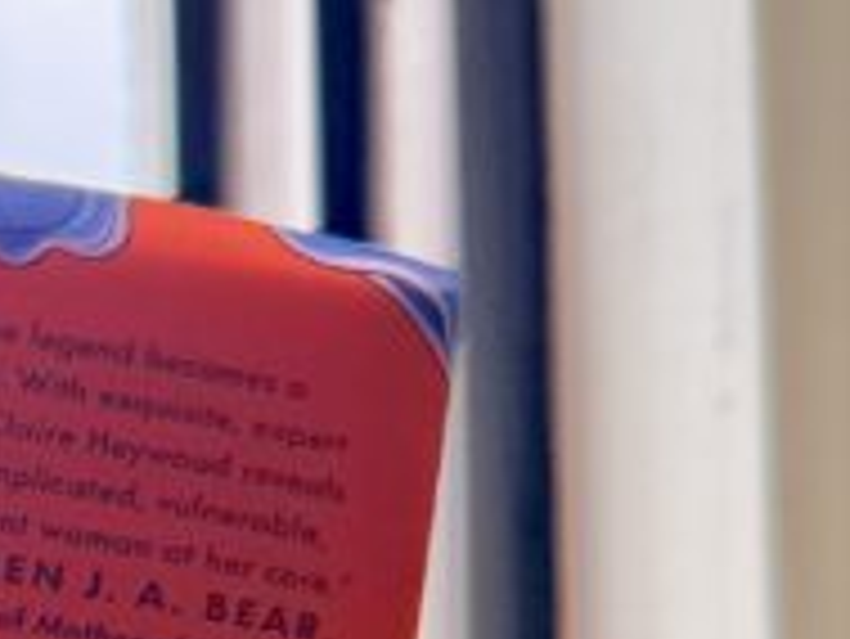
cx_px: -837
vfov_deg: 10.8
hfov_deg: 13.2
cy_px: 1071
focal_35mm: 130
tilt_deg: +4.9
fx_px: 3194
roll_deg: -2.3
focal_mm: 6.76
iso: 80
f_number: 1.78
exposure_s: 1/878
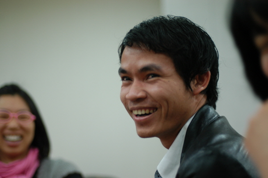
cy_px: 89
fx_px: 558
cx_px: 134
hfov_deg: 27.0
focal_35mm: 75
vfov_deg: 18.2
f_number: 1.4
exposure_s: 1/80
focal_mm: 50
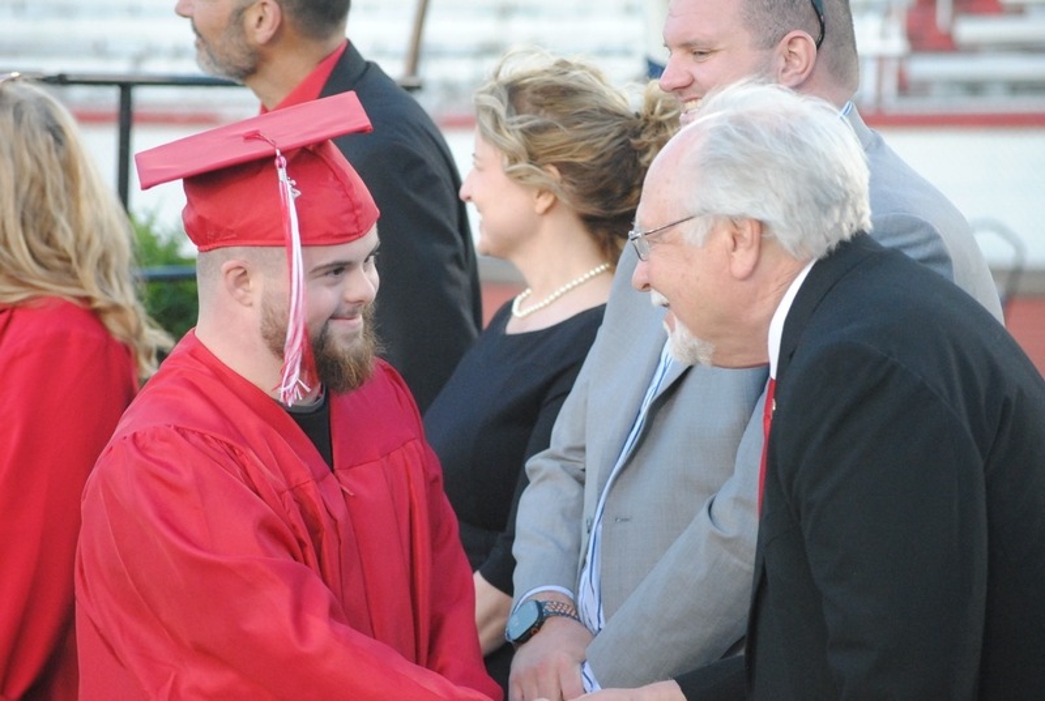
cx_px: 522
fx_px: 4450
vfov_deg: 9.0
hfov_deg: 13.4
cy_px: 350
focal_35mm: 153
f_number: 4.5
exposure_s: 1/125
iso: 1000
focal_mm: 102
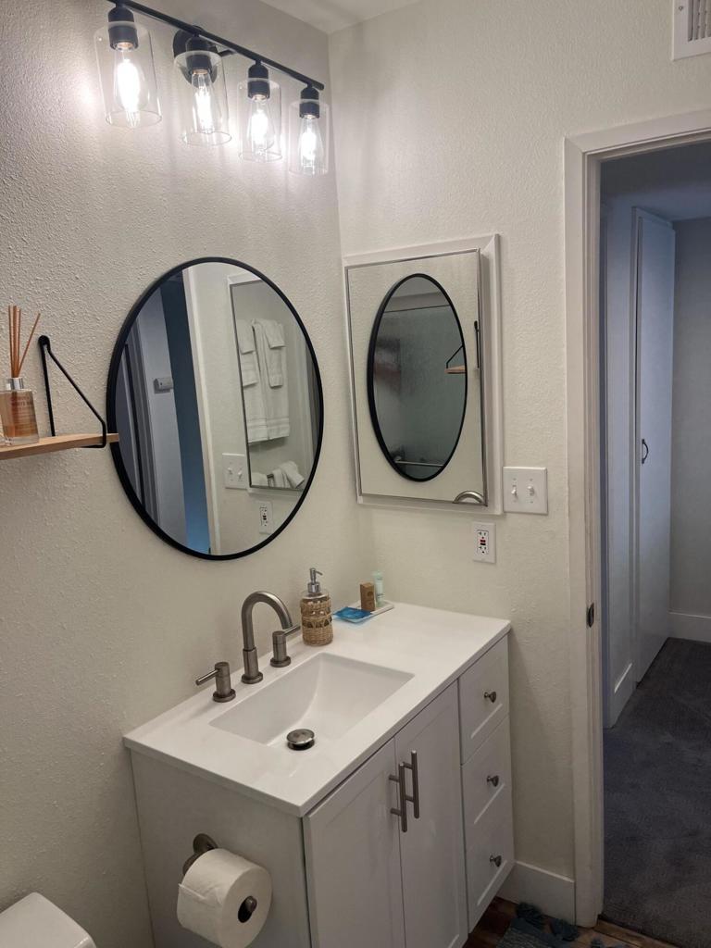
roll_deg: +3.7
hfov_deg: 53.1
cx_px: 356
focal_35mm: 26
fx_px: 712
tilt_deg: -9.7
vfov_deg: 67.3
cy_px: 474
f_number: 1.6
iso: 50
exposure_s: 1/120
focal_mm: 5.1
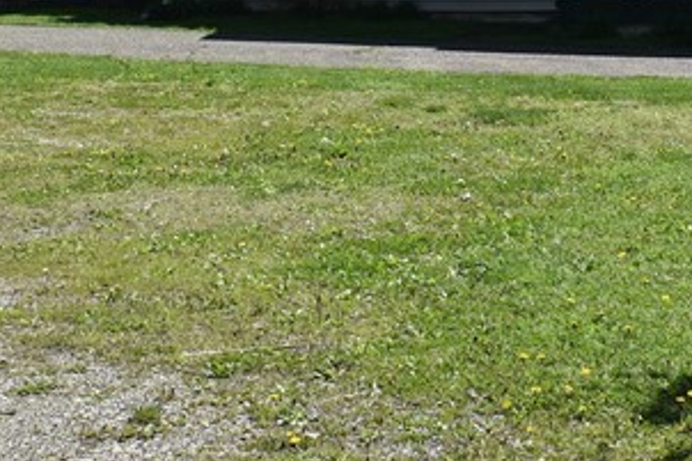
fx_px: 2075
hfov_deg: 18.9
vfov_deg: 12.3
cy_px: -133
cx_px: 470
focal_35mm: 108
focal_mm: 20
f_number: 8
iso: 100
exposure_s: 1/250
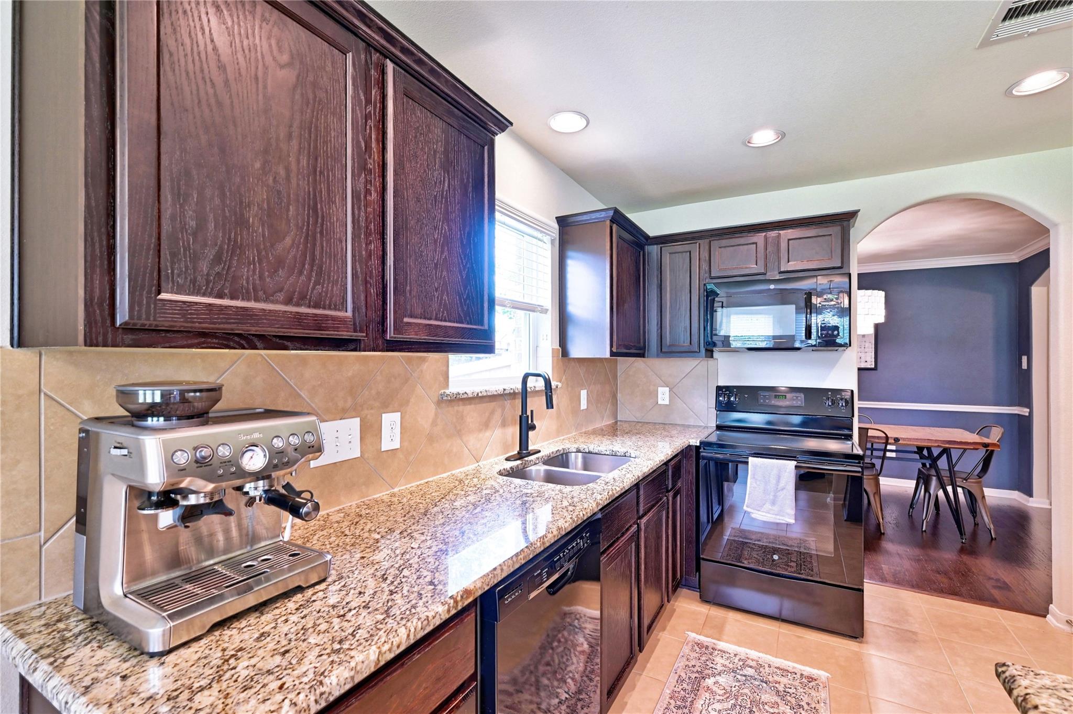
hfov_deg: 96.8
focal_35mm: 16
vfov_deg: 73.7
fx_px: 476
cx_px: 536
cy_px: 357
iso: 400
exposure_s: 1/2.5
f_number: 8
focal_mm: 16
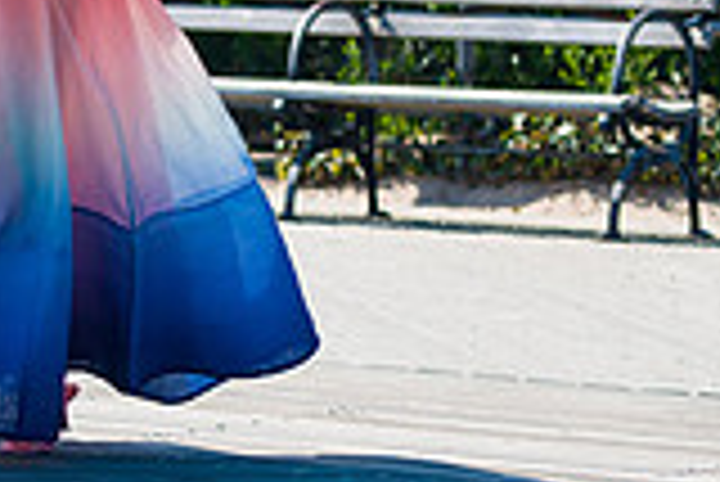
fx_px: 5064
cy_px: -176
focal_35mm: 253
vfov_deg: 5.4
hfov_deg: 8.1
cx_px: 45
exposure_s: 1/2500
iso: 200
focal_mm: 70
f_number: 3.2
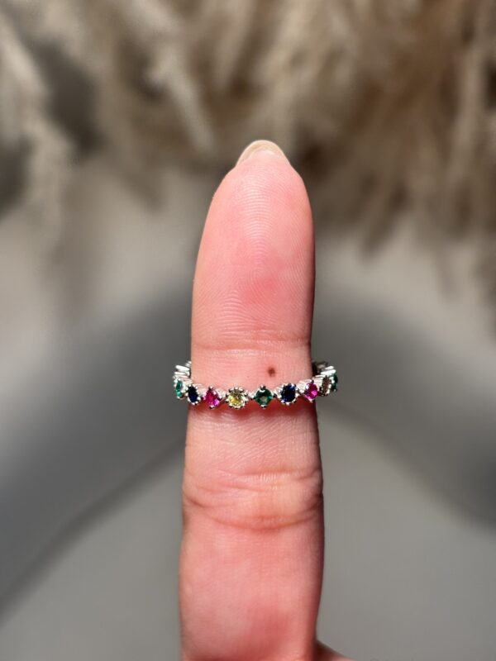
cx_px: 248
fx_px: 993
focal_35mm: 52
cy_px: 330
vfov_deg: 36.8
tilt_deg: -64.8
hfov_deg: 28.0
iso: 50
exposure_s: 1/80
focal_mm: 5.96
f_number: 1.6
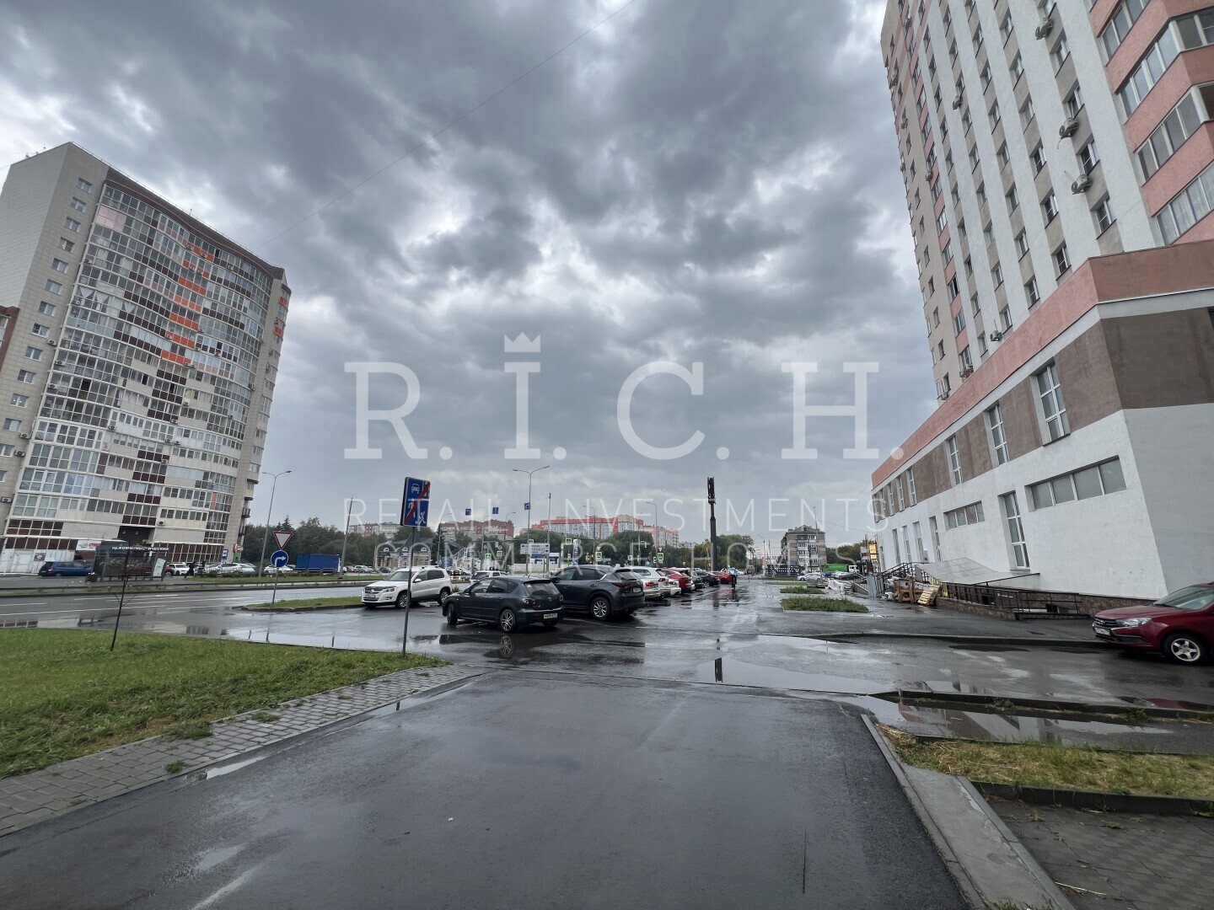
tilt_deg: +13.1
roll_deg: -0.4
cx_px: 607
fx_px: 456
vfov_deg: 89.9
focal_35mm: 13
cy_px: 455
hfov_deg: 106.2
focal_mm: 1.57
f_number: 1.8
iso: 32
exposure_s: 1/318
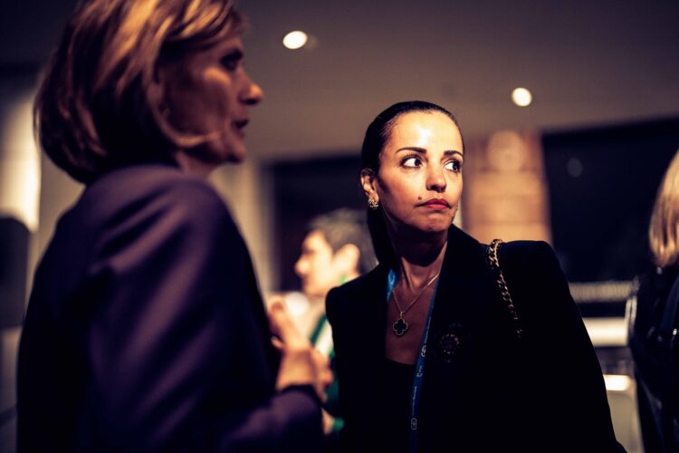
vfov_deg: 27.0
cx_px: 340
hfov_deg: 39.6
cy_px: 226
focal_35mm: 50
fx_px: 943
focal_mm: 50
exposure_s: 1/100
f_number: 1.2
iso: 2000
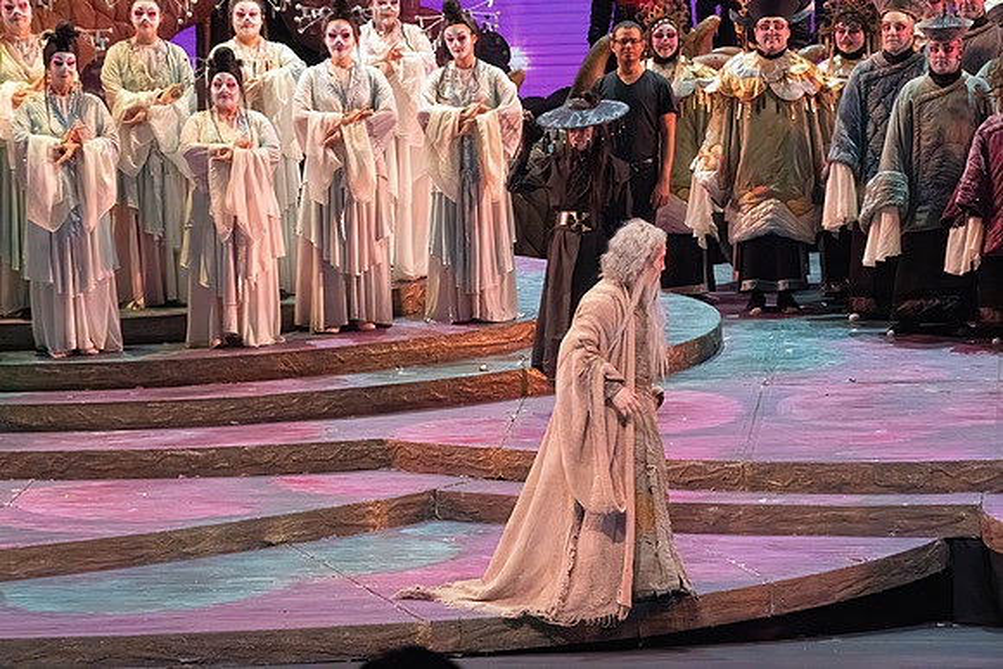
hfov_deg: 10.3
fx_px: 5573
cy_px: 334
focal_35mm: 200
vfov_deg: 6.9
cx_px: 502
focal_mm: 200
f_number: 10
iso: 20000
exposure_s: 1/1000
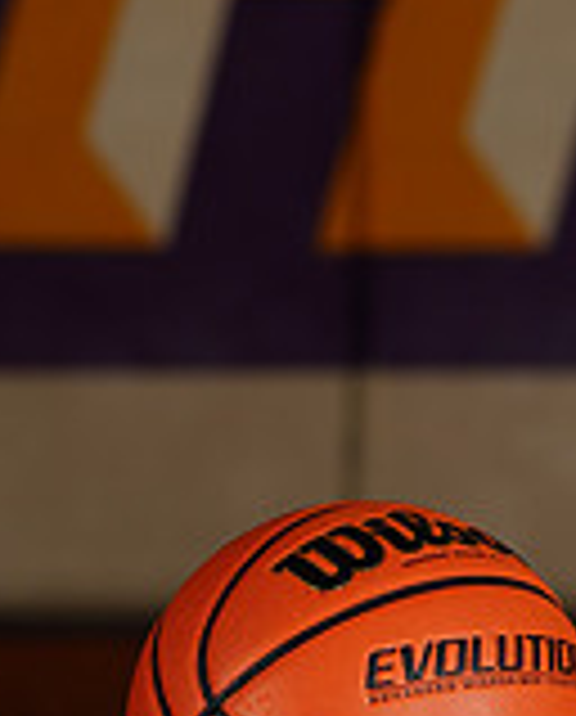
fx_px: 14499
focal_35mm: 683
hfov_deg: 2.3
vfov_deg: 2.8
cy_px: 1117
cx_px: -137
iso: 200
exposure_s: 1/200
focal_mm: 200
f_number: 8
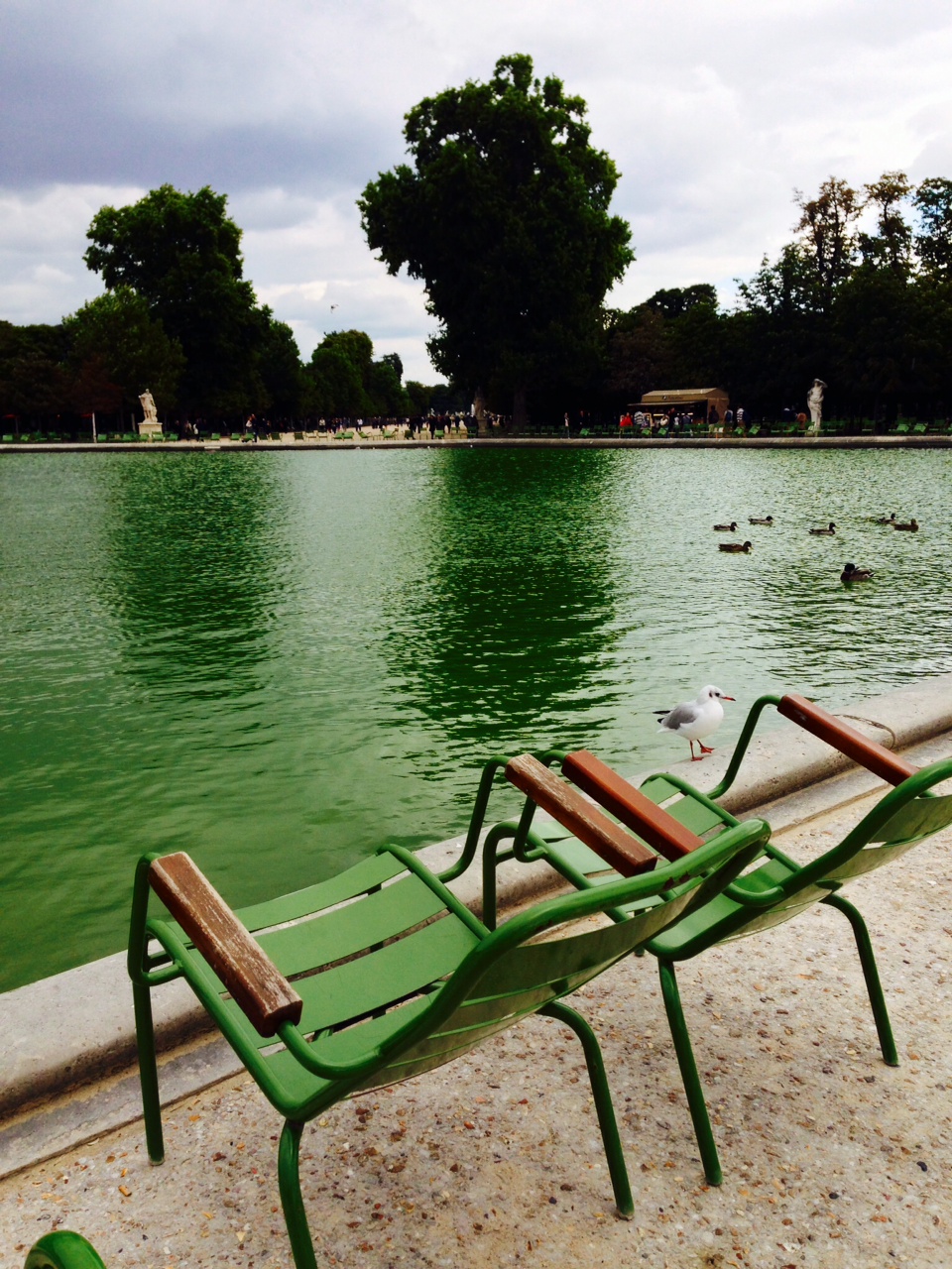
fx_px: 1210
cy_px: 634
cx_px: 476
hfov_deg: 42.9
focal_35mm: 33
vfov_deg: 55.4
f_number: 2.4
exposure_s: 1/516
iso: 50
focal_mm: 4.12
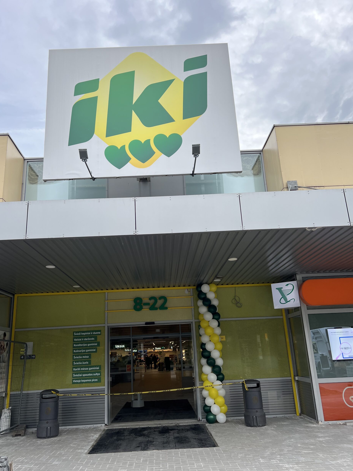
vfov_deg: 65.3
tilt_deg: +17.2
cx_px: 170
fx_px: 367
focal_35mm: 27
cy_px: 241
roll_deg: +2.8
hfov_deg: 51.3
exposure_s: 1/1100
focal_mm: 5.7
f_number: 1.5
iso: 50
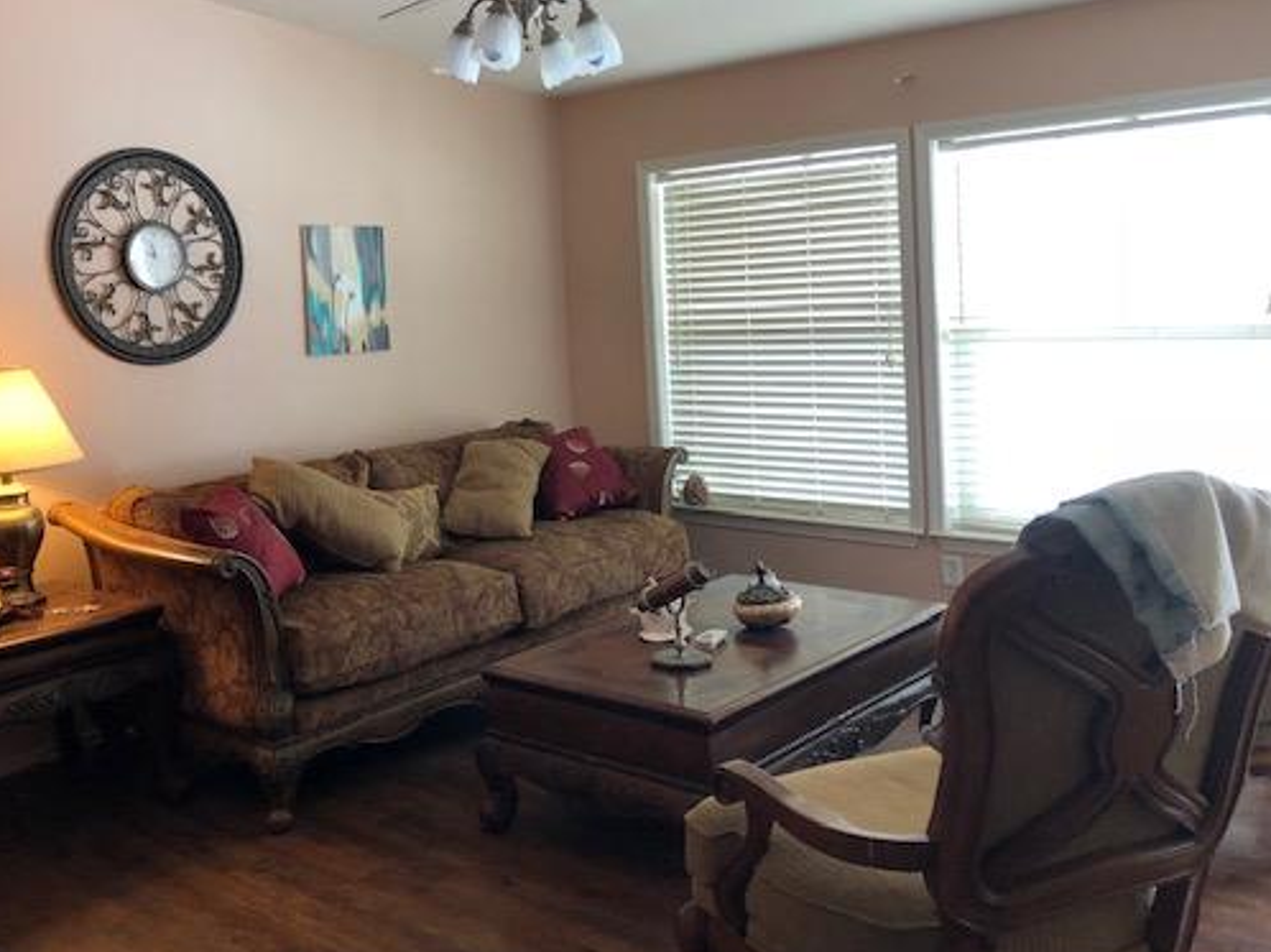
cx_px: 480
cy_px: 406
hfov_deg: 50.9
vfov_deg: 39.5
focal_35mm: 36
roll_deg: +3.0
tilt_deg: -3.4
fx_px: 1321
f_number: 1.8
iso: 40
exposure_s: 1/24
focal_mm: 3.99
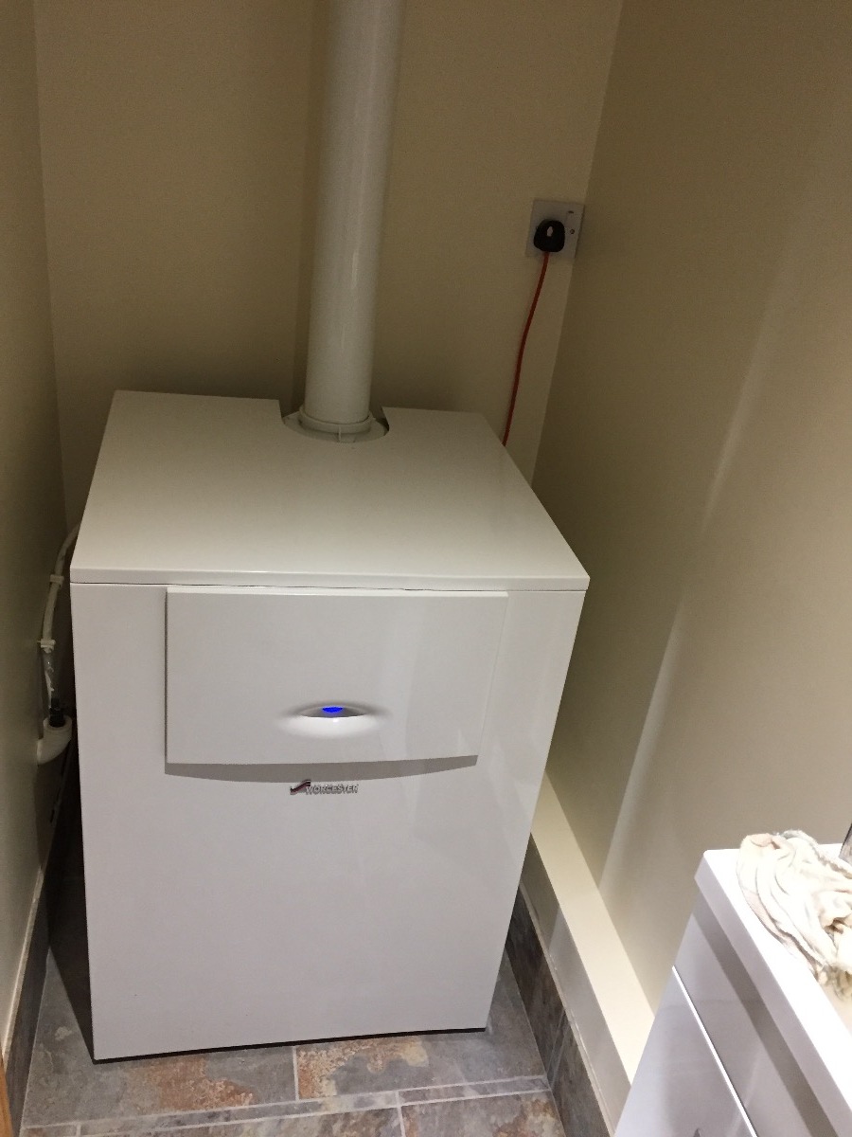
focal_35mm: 29
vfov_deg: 61.7
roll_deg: -8.5
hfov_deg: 48.2
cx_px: 426
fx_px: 952
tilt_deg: -26.5
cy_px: 568
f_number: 2.2
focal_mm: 4.15
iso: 250
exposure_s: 1/33
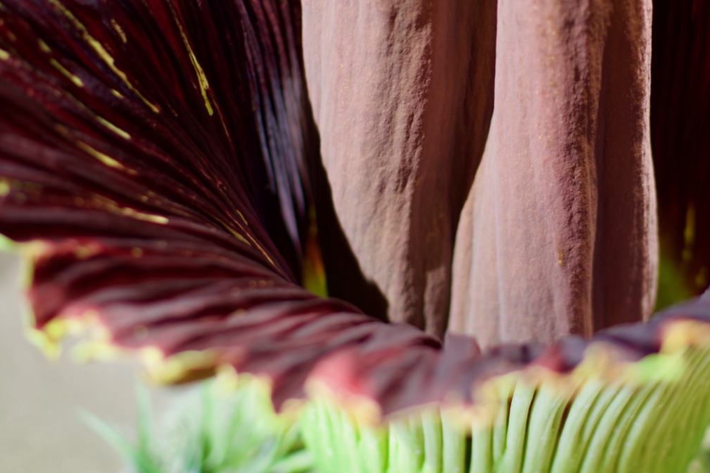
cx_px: 472
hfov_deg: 29.1
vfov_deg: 19.6
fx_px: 1361
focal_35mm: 69
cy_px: 109
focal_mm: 35
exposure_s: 1/40
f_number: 1.6
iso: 100
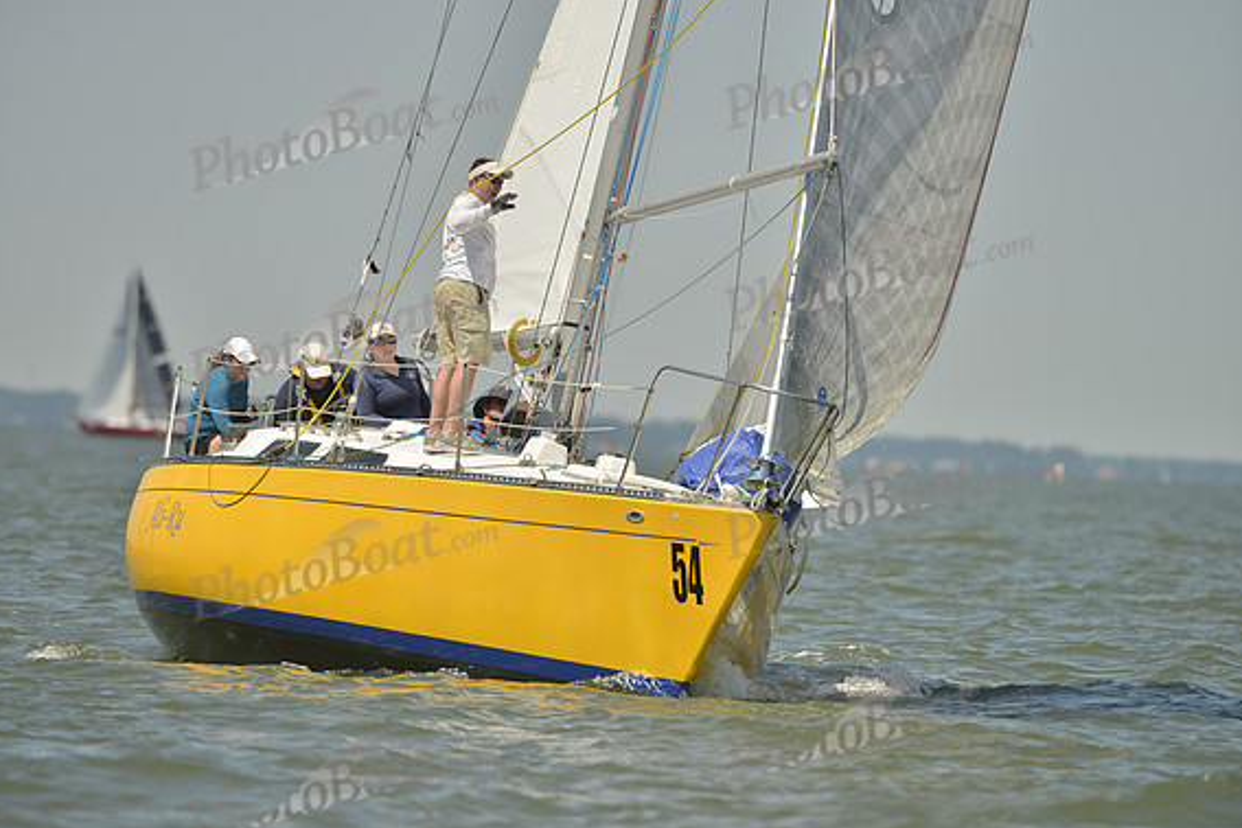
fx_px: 14109
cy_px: 419
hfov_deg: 5.0
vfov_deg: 3.4
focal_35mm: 409
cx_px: 613
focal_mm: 400
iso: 200
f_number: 5
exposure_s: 1/1600
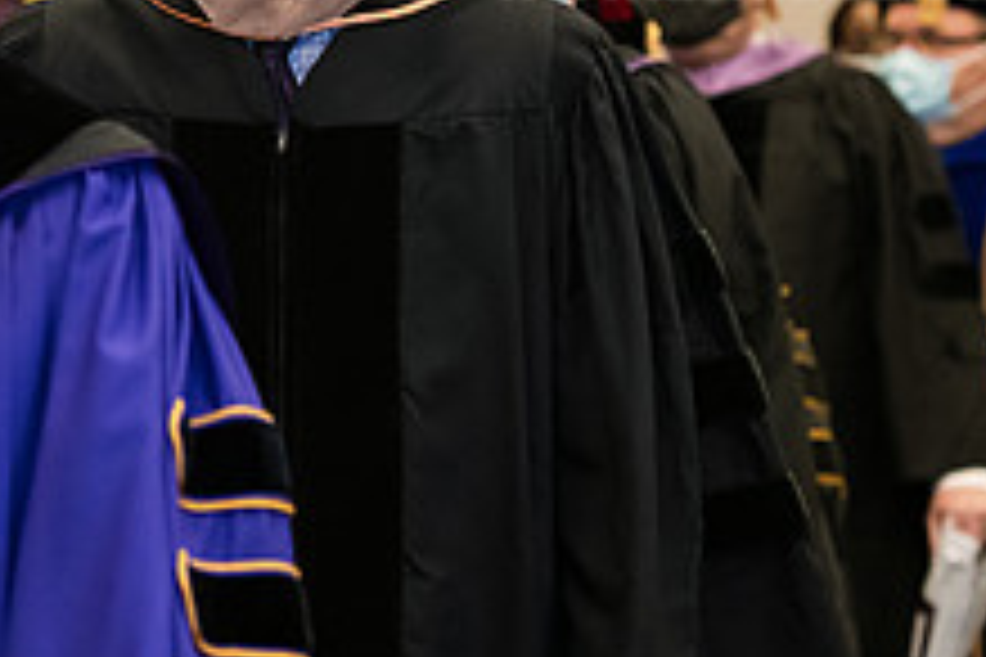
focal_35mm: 296
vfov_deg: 4.6
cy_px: 74
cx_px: 288
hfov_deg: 7.0
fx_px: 8106
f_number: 4
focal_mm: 112
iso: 2000
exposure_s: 1/200
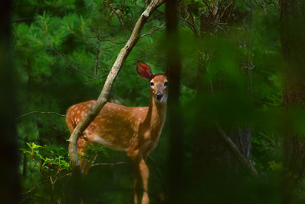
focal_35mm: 640
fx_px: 5423
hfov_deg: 3.2
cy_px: 111
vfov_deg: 2.1
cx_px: 149
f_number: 5.6
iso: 100
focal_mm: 380
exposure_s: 1/125
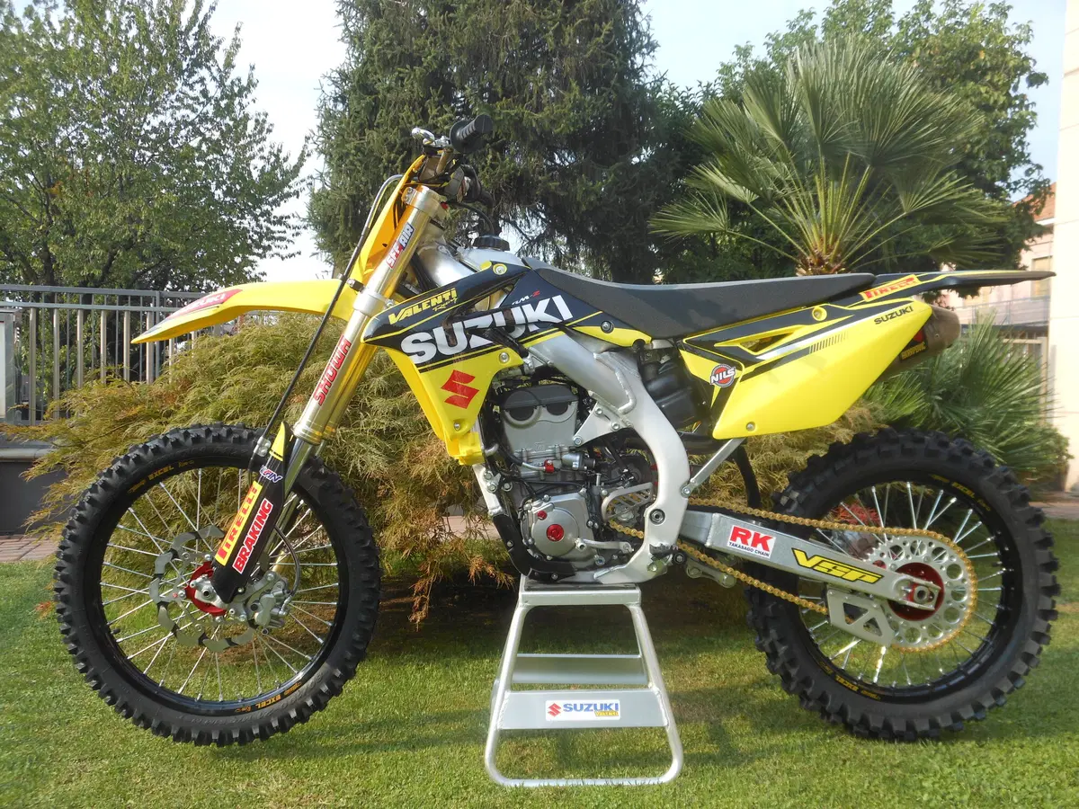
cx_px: 540
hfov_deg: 49.0
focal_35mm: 38
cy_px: 404
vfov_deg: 37.7
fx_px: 1184
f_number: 3.6
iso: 80
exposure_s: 1/250
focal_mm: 6.8
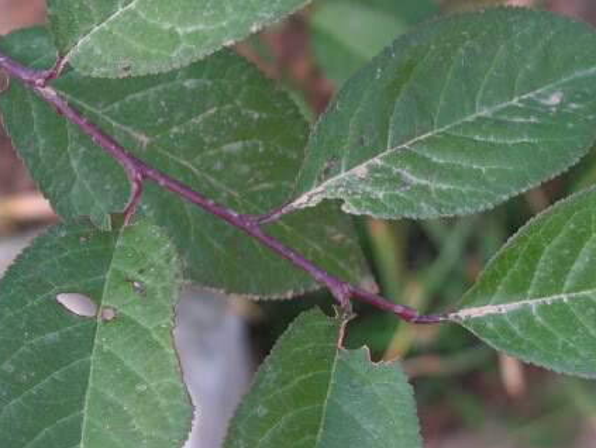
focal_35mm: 97
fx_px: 1672
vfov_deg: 15.2
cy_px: 311
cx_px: 321
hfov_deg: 20.2
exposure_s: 1/60
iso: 125
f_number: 3.3
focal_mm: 9.9
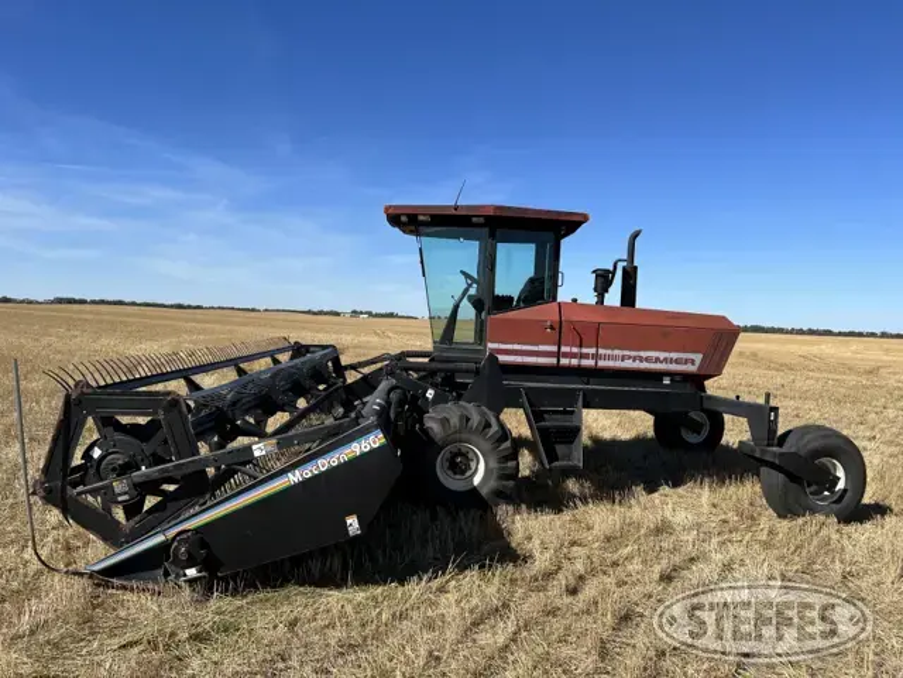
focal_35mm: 26
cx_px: 452
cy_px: 339
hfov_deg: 67.3
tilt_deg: -3.9
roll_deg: -2.0
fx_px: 678
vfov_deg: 53.1
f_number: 1.5
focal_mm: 5.7
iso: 50
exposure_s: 1/4831
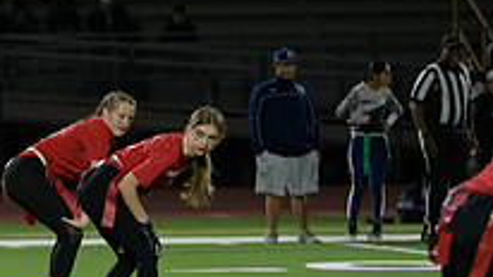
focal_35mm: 427
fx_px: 5583
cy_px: 238
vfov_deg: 2.8
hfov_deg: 5.0
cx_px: -53
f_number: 2.8
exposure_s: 1/640
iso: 2000
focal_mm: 145
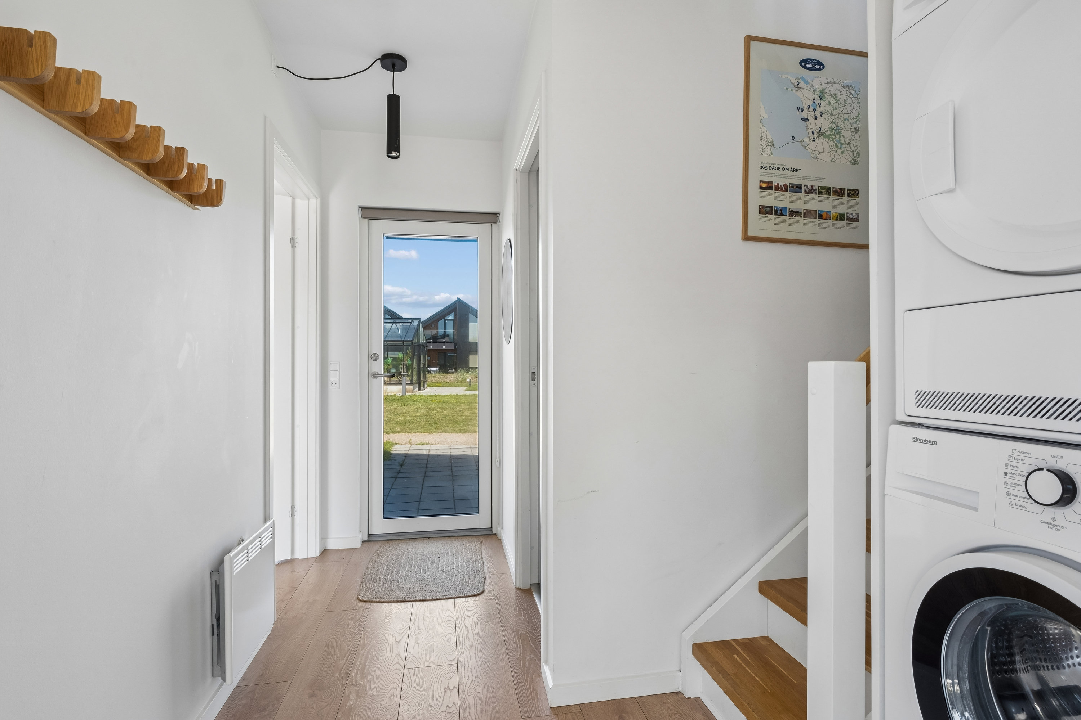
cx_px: 540
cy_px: 360
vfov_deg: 67.4
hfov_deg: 90.0
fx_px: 540
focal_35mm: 18
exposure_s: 1/6
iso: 200
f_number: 8
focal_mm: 12.2
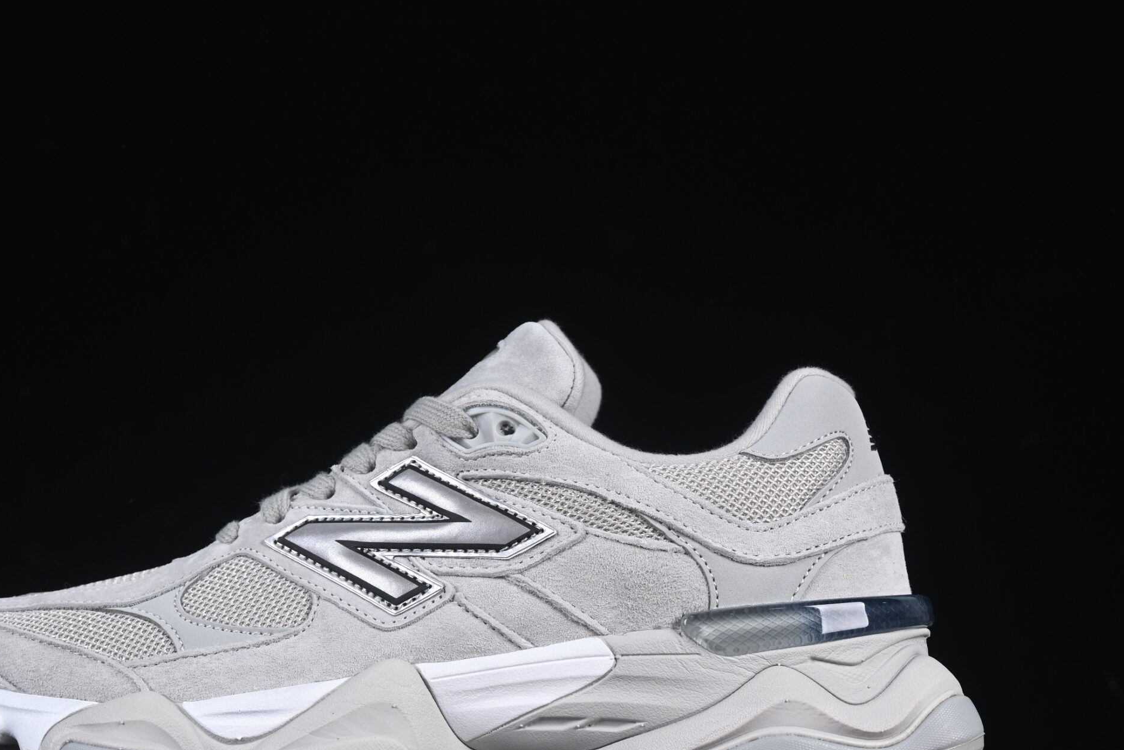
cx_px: 470
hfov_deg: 20.0
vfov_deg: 13.4
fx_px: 3185
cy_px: 492
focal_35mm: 102
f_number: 7.1
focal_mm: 50
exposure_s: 1/80
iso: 160
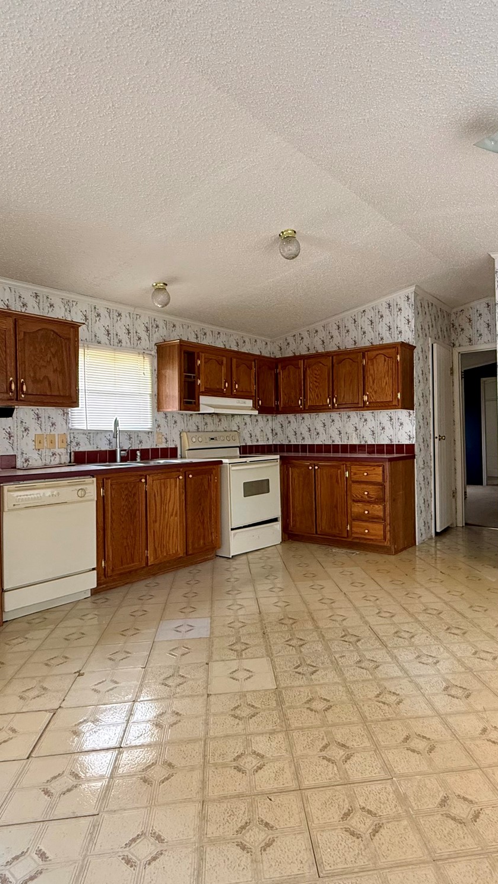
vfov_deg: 83.8
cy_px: 436
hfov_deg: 53.3
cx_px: 294
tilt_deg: +0.1
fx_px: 493
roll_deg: +0.6
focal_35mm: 21
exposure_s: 1/65
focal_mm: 2.22
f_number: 2.2
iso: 320
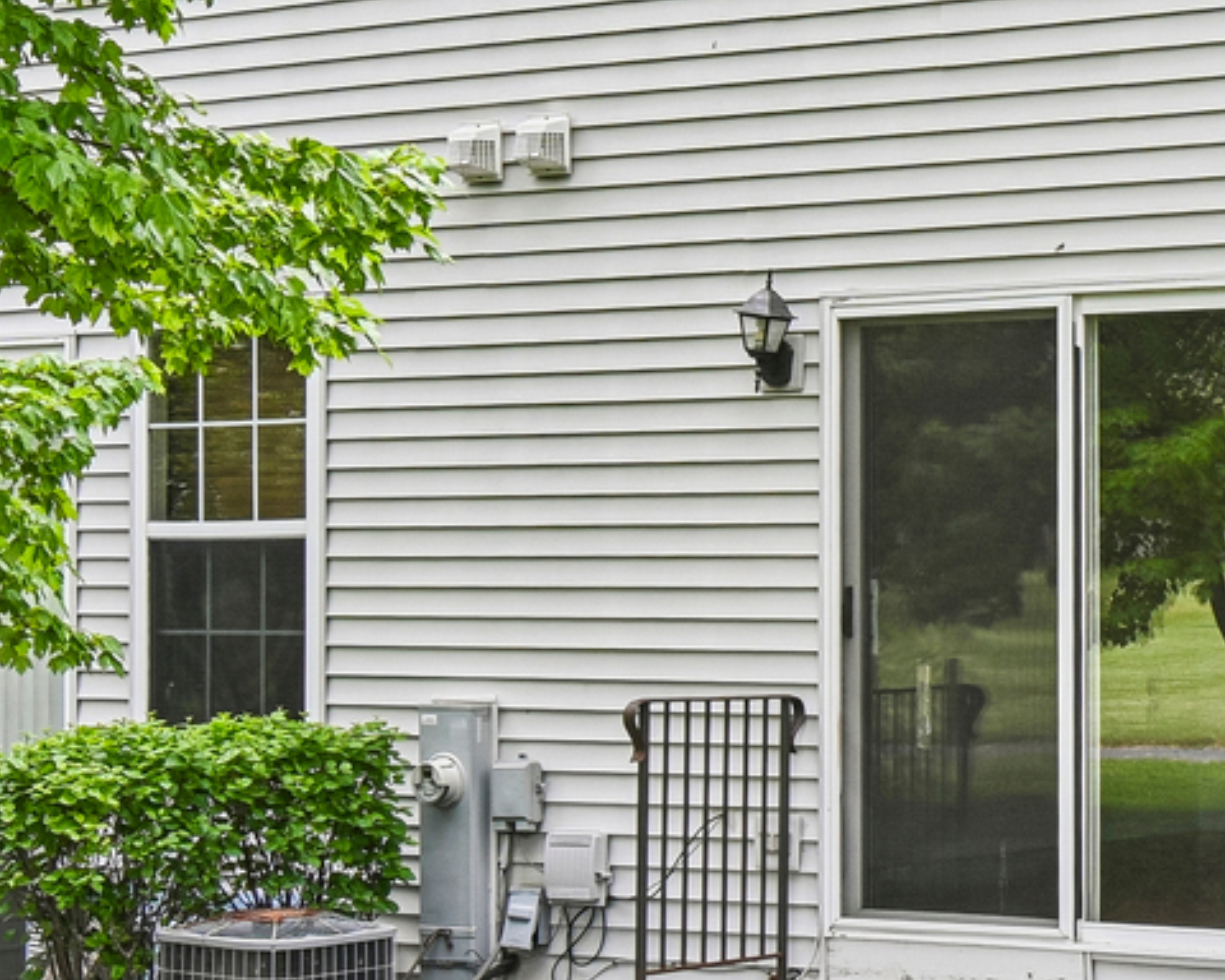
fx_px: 3444
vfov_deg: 16.2
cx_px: 1245
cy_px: 429
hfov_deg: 19.5
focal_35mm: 95
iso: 100
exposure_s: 1/40
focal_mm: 20
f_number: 8
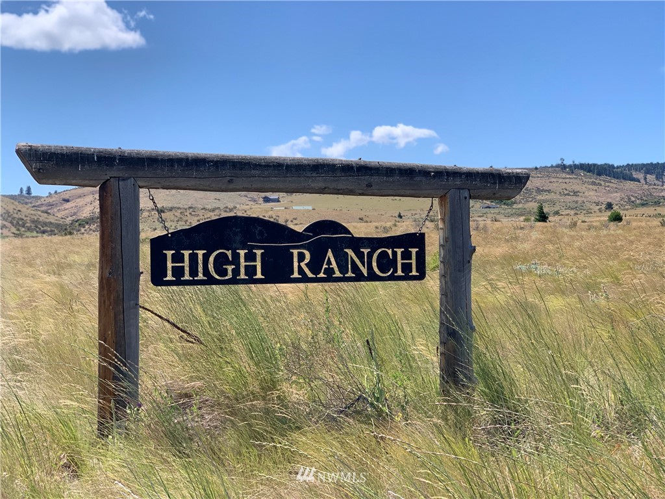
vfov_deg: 28.0
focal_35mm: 52
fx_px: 999
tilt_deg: +2.3
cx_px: 332
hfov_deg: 36.8
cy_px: 250
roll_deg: +1.1
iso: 16
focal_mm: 6
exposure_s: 1/444
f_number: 2.4
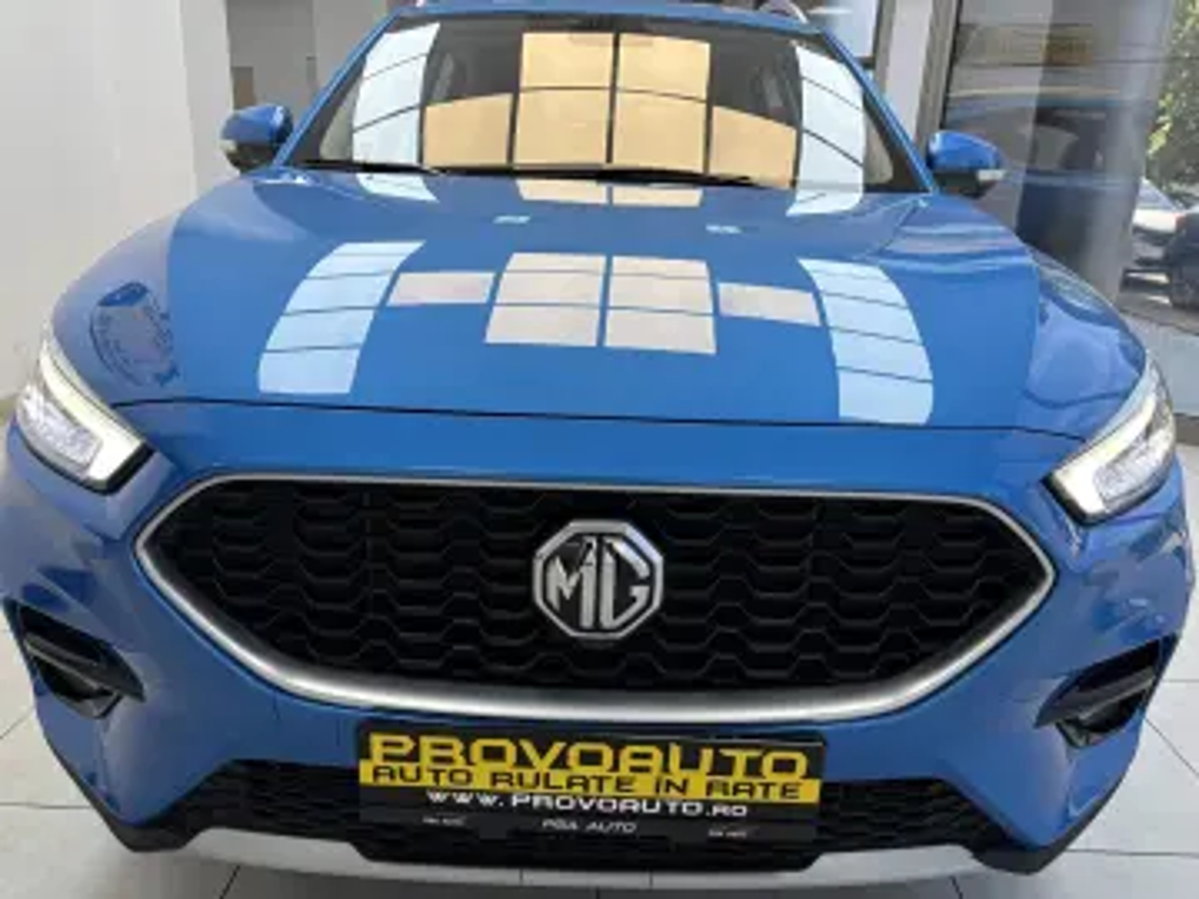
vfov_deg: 53.1
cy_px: 450
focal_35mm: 26
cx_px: 600
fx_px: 901
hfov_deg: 67.3
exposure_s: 1/176
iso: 64
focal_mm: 5.96
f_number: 1.6
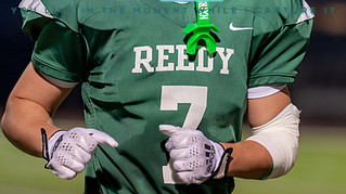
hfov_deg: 7.2
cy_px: -15
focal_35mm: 301
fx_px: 2760
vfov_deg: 4.0
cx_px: 207
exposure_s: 1/1250
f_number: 1.8
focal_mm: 135
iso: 1600
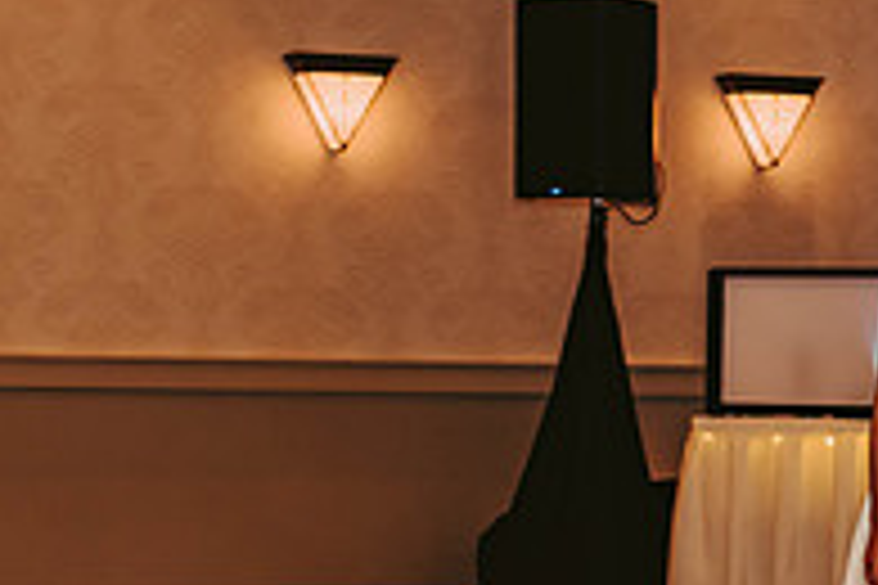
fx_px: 3634
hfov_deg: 13.6
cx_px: 864
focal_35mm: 149
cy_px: 349
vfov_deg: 9.2
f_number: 2.5
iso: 800
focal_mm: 50
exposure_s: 1/125
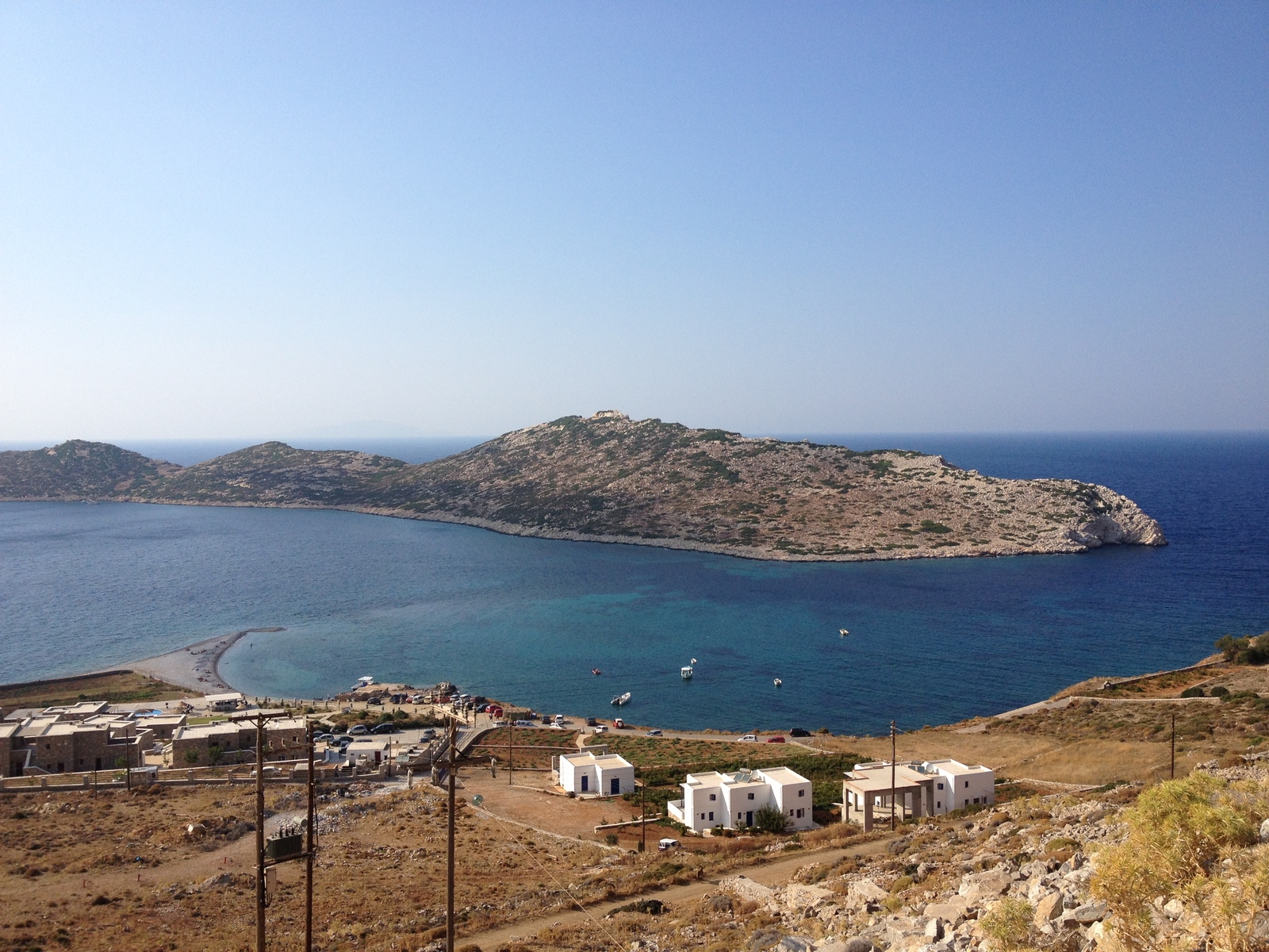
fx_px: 1283
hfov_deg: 52.6
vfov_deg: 40.7
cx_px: 634
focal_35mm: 35
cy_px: 476
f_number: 2.4
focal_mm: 4.28
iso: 50
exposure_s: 1/2123
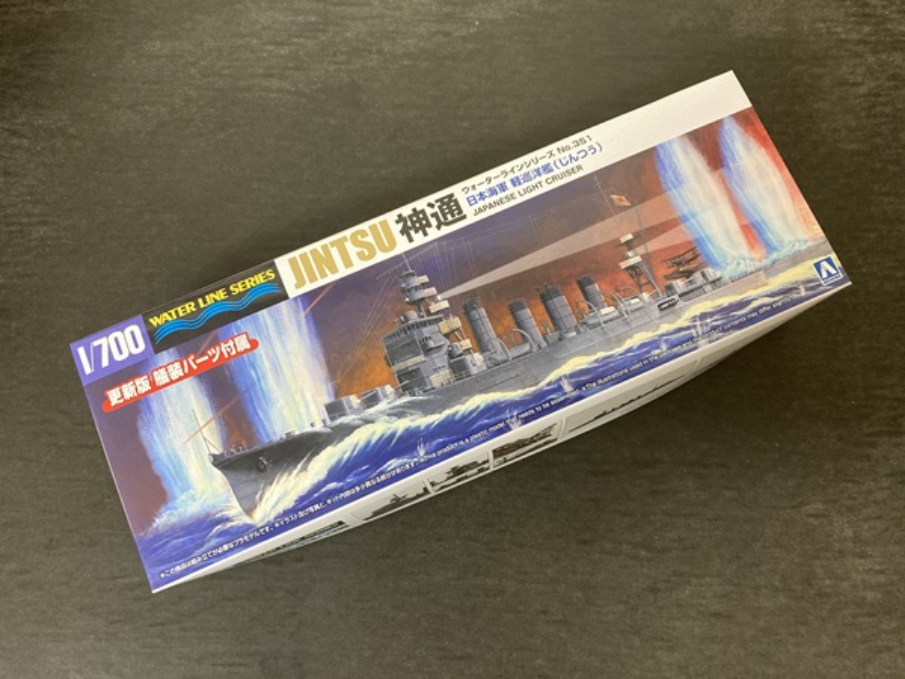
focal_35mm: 28
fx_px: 732
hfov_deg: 63.4
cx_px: 452
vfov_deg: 49.7
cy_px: 340
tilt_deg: -79.0
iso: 400
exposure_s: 1/40
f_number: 1.8
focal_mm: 3.99
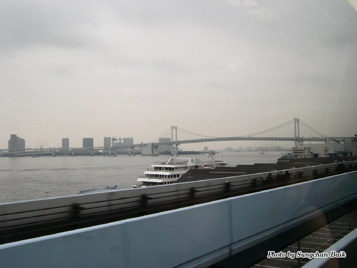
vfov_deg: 37.7
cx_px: 178
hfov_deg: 49.0
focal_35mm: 38
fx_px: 392
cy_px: 134
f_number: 7.6
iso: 100
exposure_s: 1/89
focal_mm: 8
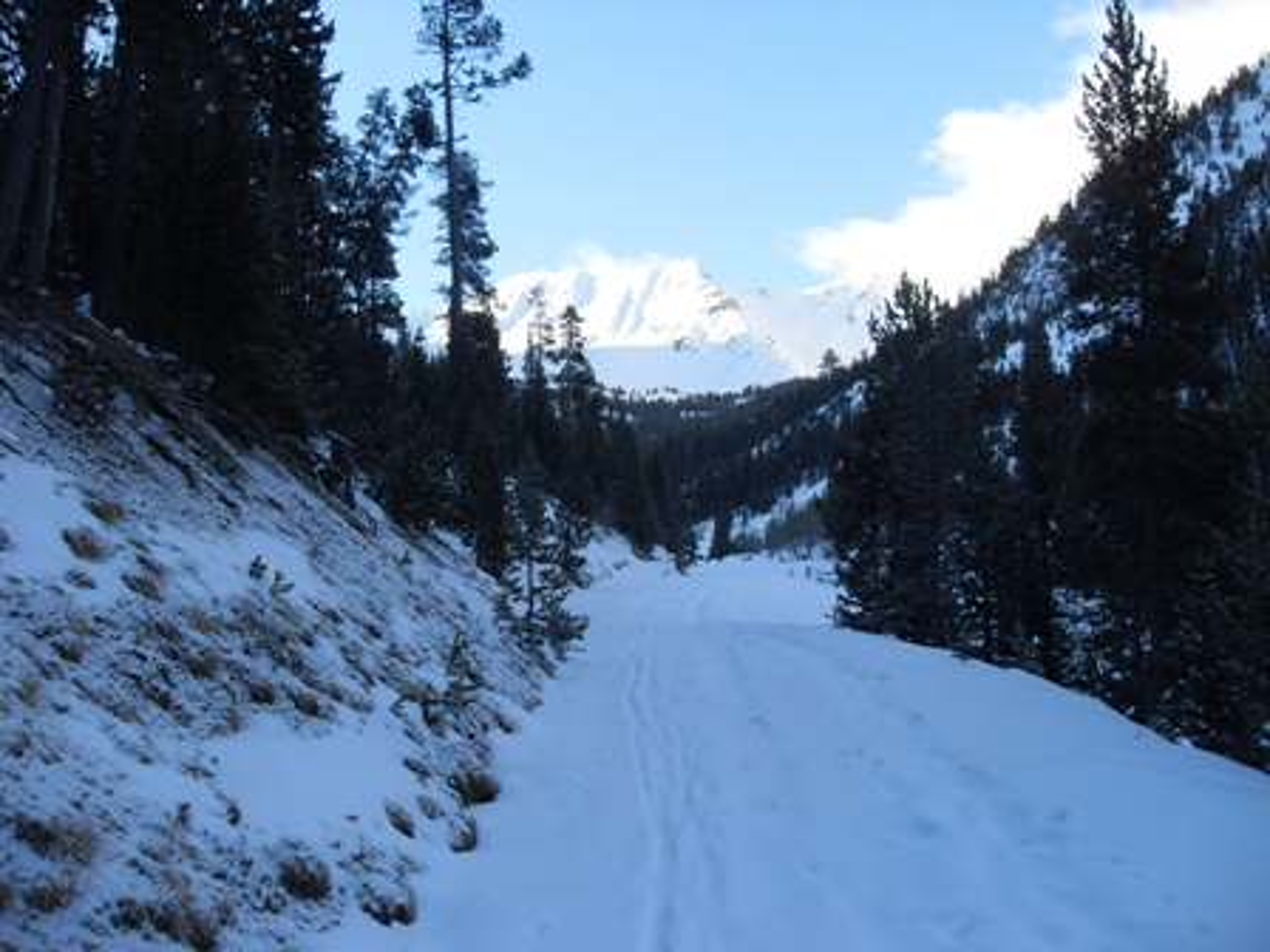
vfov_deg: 40.7
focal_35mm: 35
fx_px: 1284
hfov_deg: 52.6
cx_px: 635
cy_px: 476
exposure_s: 1/60
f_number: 7
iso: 80
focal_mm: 6.3
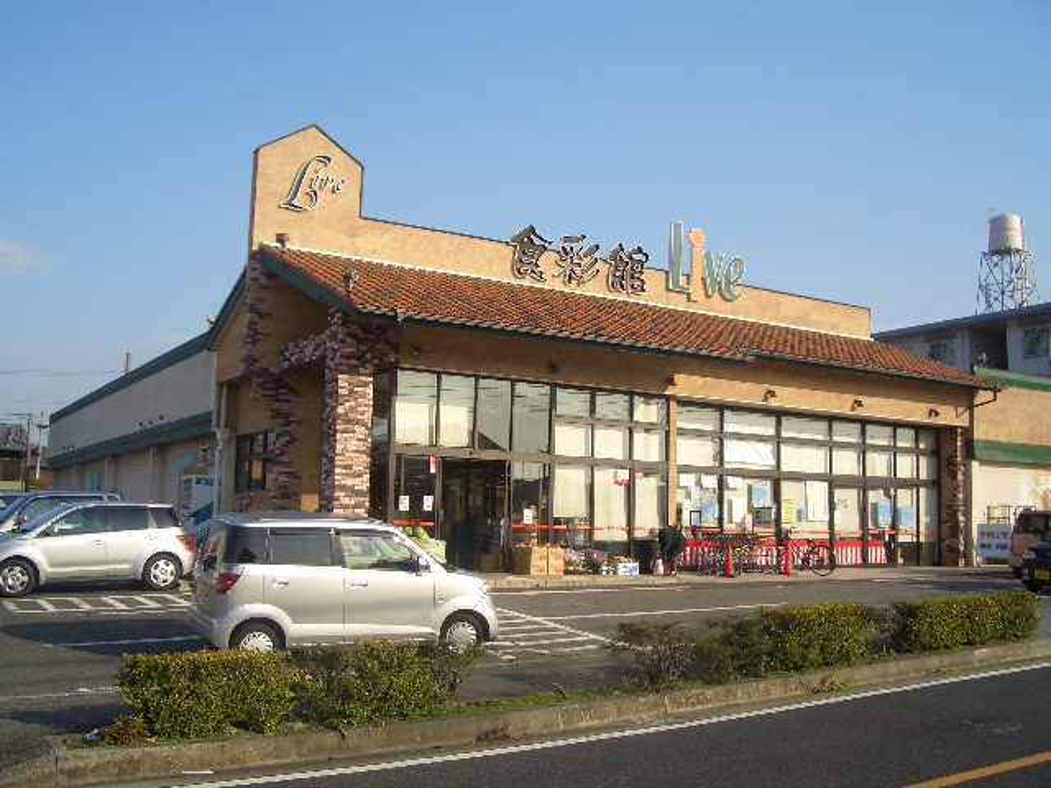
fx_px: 1063
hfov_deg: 52.6
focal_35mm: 35
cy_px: 394
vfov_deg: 40.7
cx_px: 526
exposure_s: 1/320
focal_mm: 5.8
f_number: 4.3
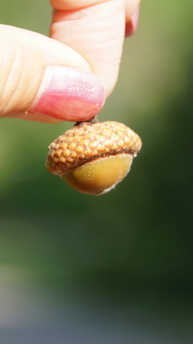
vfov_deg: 7.6
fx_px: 2584
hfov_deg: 4.3
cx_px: 88
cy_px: 172
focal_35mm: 284
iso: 400
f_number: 5.6
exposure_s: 1/200
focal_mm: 120
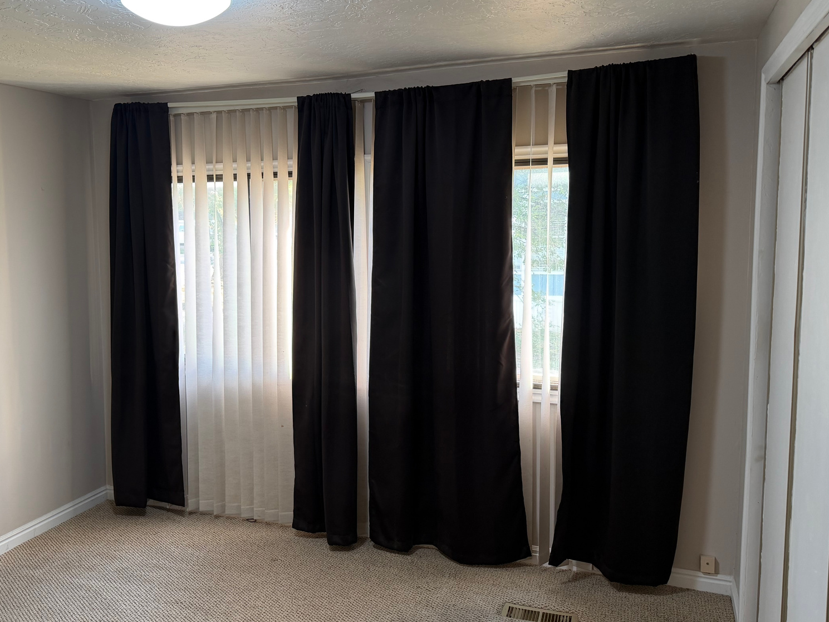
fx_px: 790
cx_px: 298
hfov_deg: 54.6
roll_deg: +0.4
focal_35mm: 33
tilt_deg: -5.6
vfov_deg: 42.9
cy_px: 303
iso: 125
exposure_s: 1/60
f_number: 1.78
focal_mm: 6.76
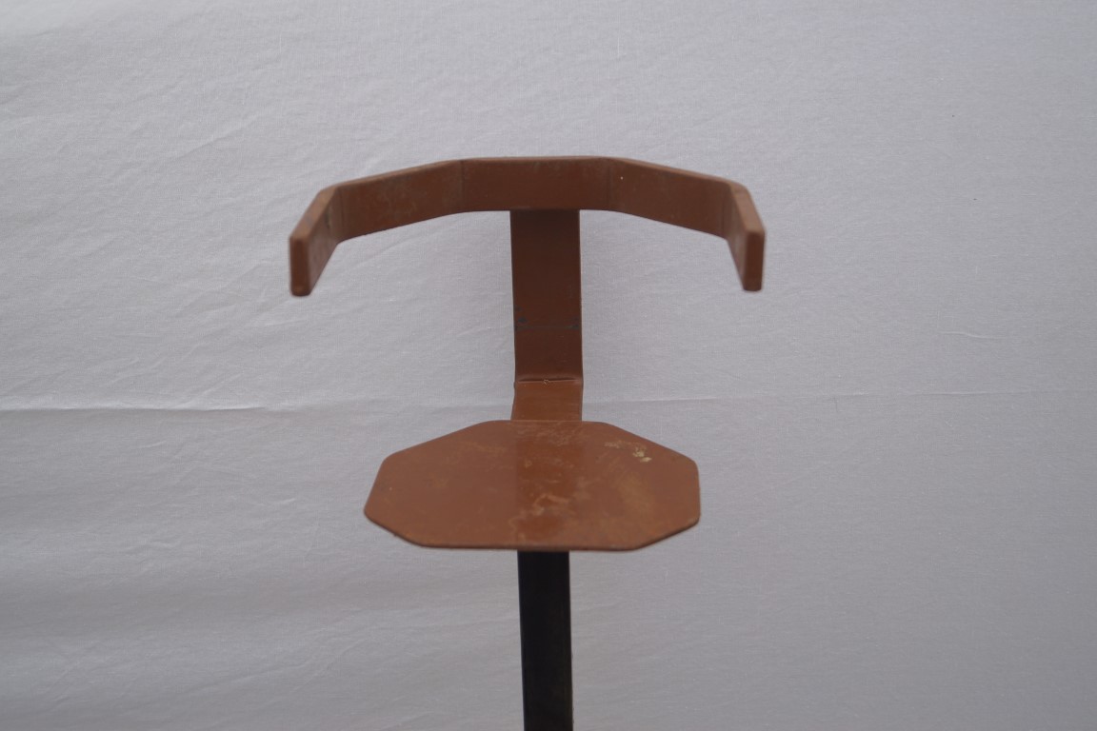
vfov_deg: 25.8
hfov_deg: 37.9
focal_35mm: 52
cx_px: 548
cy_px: 366
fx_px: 1600
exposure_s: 1/160
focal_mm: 35
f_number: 4.5
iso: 125
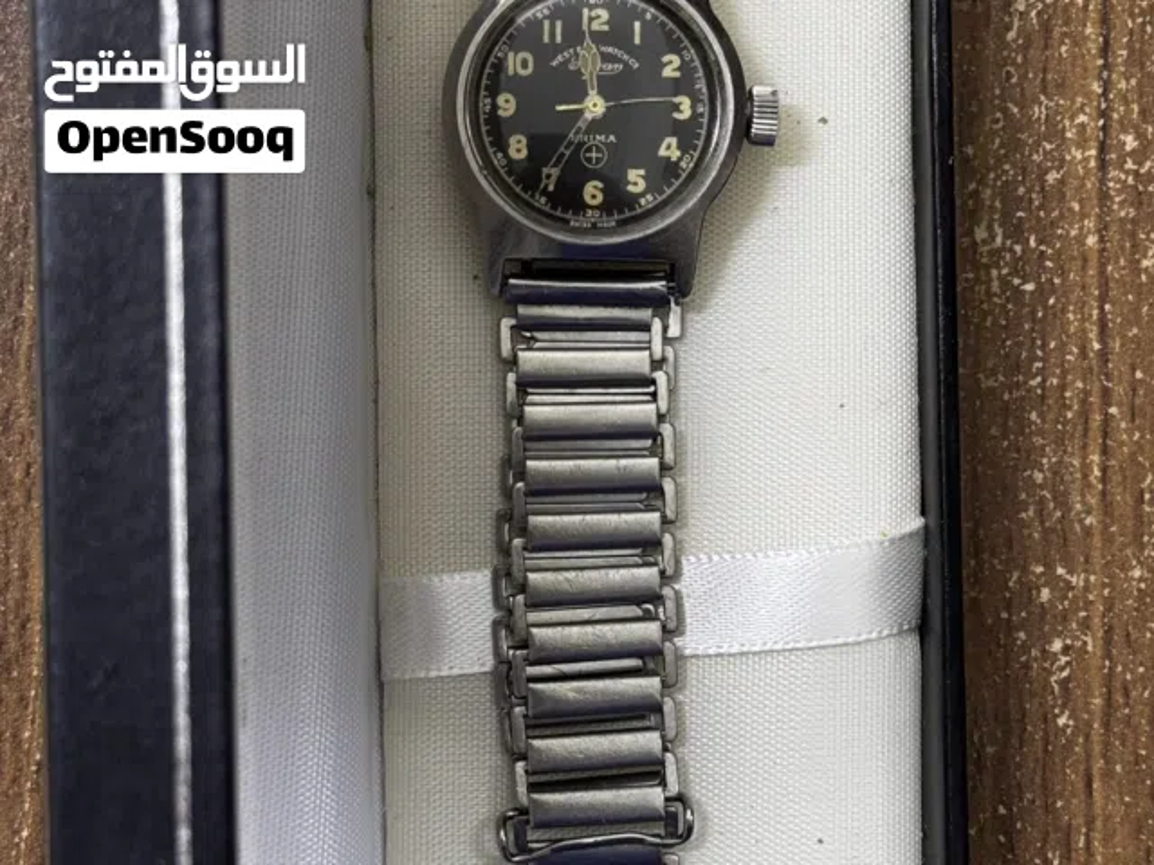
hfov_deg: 50.1
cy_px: 432
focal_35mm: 37
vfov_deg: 38.7
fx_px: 1233
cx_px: 577
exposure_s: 1/50
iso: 80
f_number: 1.78
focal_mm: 6.76
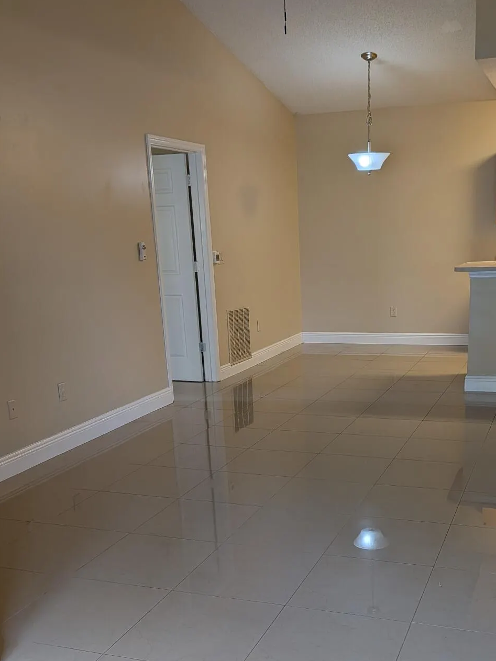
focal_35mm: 38
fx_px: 726
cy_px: 465
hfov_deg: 37.5
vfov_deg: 47.8
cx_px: 312
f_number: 1.7
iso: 36
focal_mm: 4.53
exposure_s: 1/213
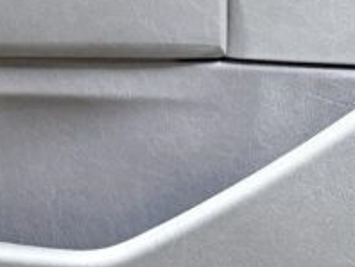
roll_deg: -1.3
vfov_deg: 11.6
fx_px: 1273
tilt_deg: -9.6
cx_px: -271
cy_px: -113
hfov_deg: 14.2
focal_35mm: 124
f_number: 1.78
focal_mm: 6.76
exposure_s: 1/50
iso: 640
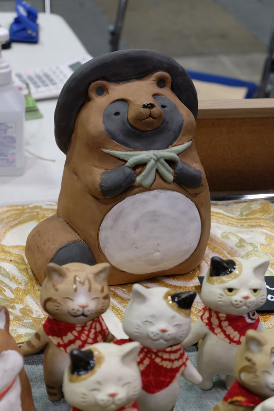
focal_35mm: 75
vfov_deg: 27.0
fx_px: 857
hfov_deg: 18.2
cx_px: 137
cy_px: 206
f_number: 5.6
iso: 3200
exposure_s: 1/125
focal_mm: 50
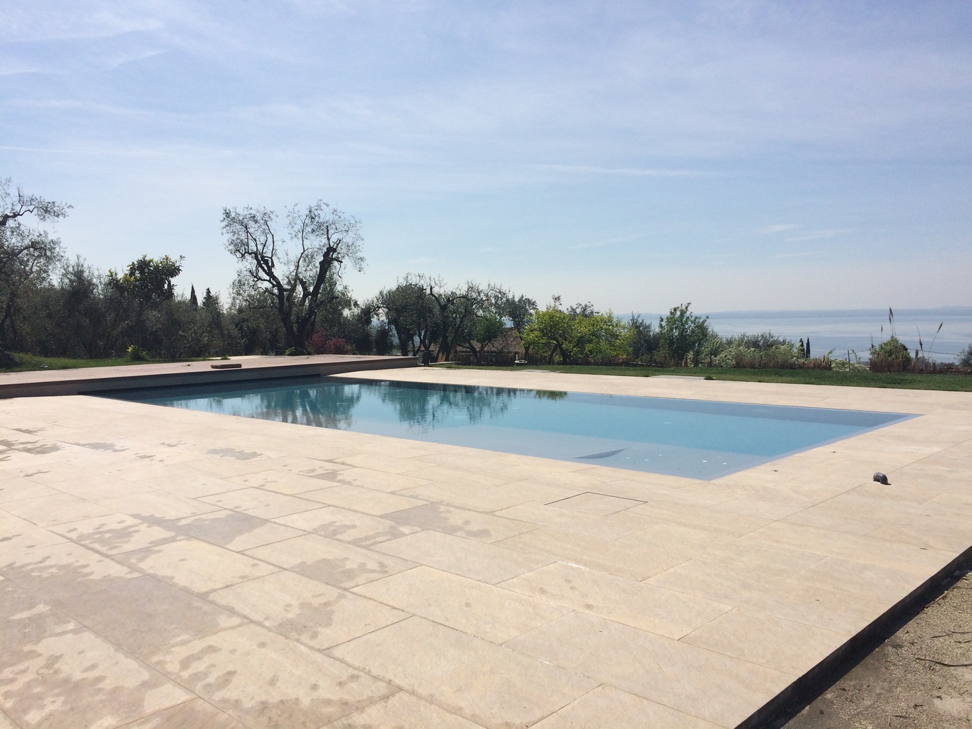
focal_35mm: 29
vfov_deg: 48.2
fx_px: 814
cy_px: 364
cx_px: 486
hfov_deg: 61.7
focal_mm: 4.15
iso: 32
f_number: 2.2
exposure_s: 1/5882
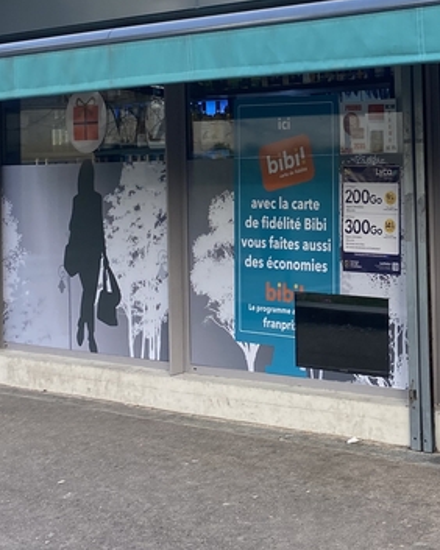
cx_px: 506
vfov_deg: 27.0
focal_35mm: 69
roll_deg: +1.3
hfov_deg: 20.9
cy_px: 114
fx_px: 1124
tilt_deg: +1.1
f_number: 1.8
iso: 32
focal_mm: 4.25
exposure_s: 1/343
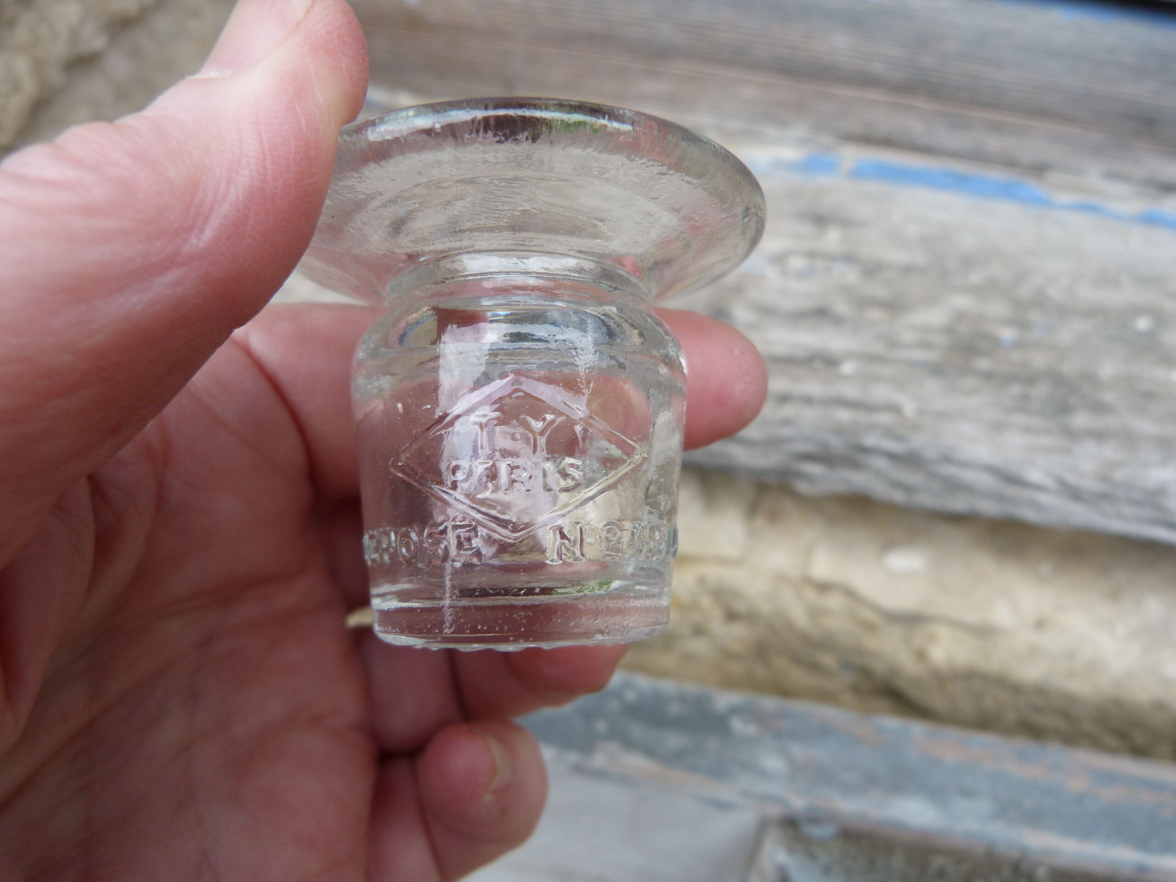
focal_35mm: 25
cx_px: 588
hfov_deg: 69.4
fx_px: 849
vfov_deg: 54.9
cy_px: 441
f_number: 2.8
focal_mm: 4.5
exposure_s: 1/60
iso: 80
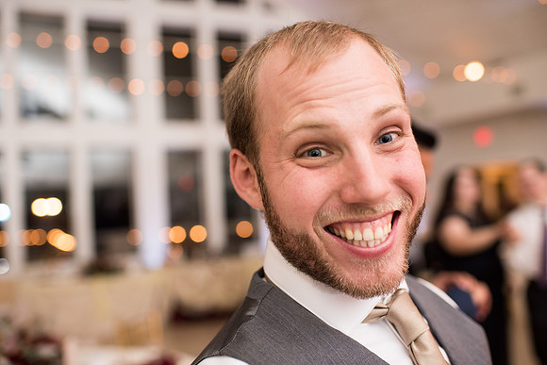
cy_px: 182
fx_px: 532
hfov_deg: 54.4
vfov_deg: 37.9
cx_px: 274
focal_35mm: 35
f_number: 2.5
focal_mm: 35
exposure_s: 1/200
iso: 500
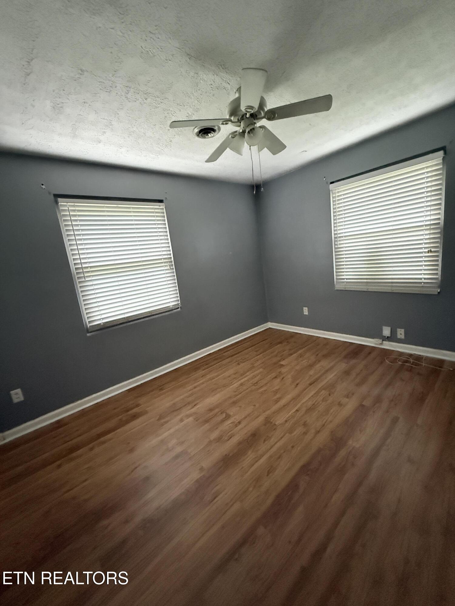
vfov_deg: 102.1
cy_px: 303
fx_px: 245
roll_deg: +5.7
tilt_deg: -9.8
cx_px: 228
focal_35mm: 14
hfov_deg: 85.7
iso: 1250
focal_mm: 2.22
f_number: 2.2
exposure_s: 1/60
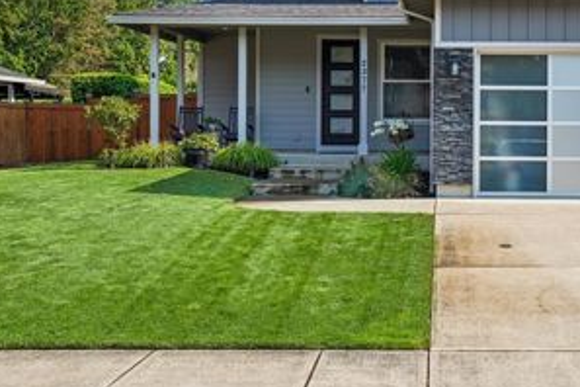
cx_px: 449
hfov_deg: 33.1
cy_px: 130
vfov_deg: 22.9
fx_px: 950
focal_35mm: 59
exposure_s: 1/500
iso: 400
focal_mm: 35
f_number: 8
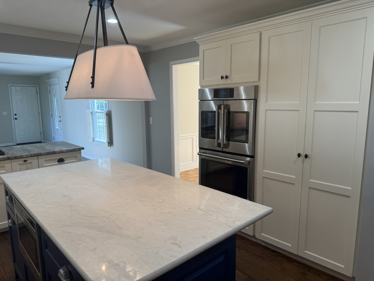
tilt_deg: -8.5
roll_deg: -1.9
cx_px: 187
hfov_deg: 71.6
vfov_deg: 56.8
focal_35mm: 24
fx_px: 259
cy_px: 140
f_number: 1.78
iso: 80
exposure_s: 1/120
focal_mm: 6.76
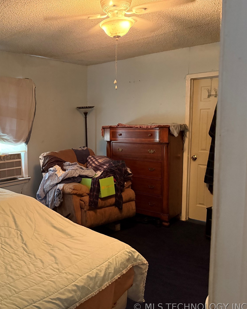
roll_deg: +0.3
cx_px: 64
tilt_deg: -5.3
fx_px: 293
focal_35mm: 32
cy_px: 156
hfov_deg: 44.4
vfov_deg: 55.7
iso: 800
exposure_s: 1/53
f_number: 1.78
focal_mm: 6.76
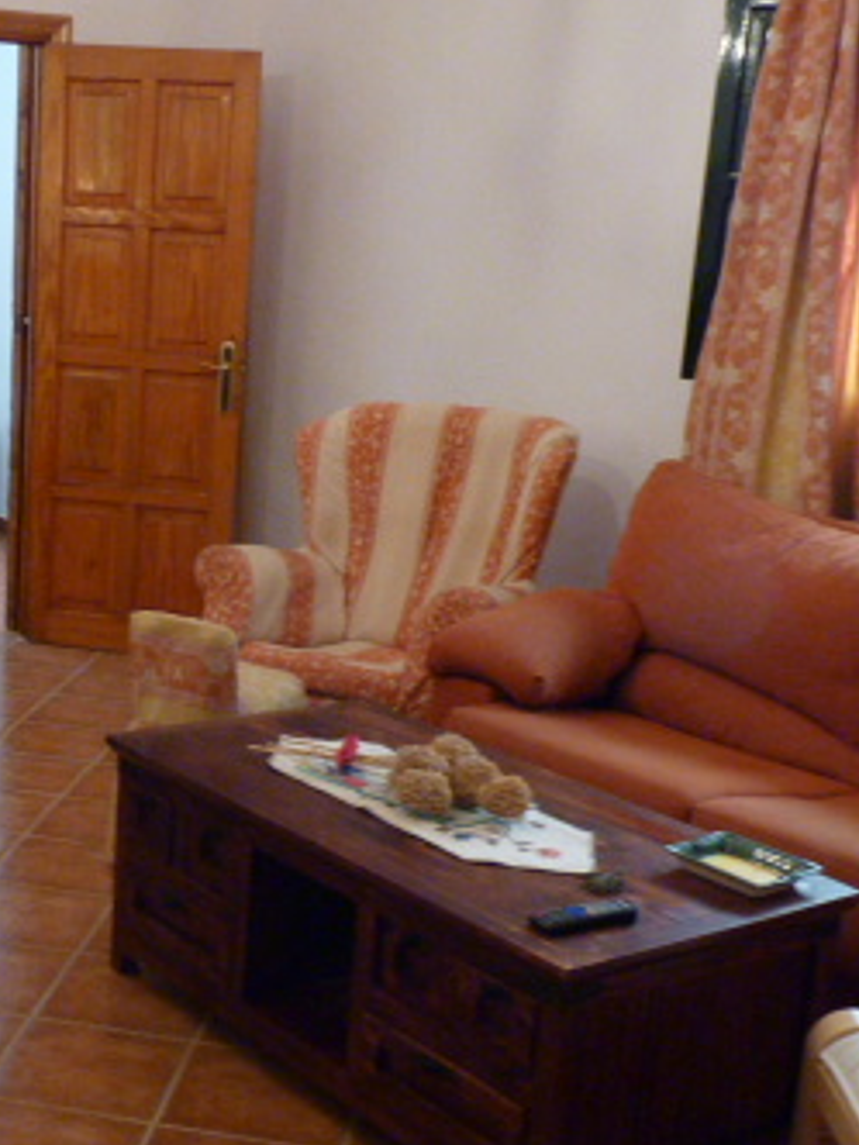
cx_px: 145
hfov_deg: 27.4
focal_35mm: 52
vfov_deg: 36.7
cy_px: 686
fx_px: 1721
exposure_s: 1/8
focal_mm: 4.8
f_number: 3.2
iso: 400
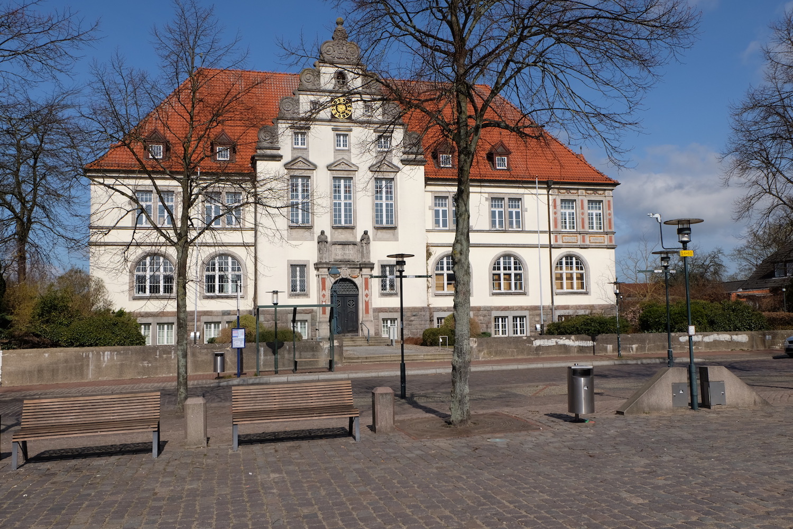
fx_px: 705
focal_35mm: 32
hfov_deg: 58.7
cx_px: 396
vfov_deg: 41.1
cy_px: 264
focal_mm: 21.1
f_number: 10
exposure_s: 1/450
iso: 200
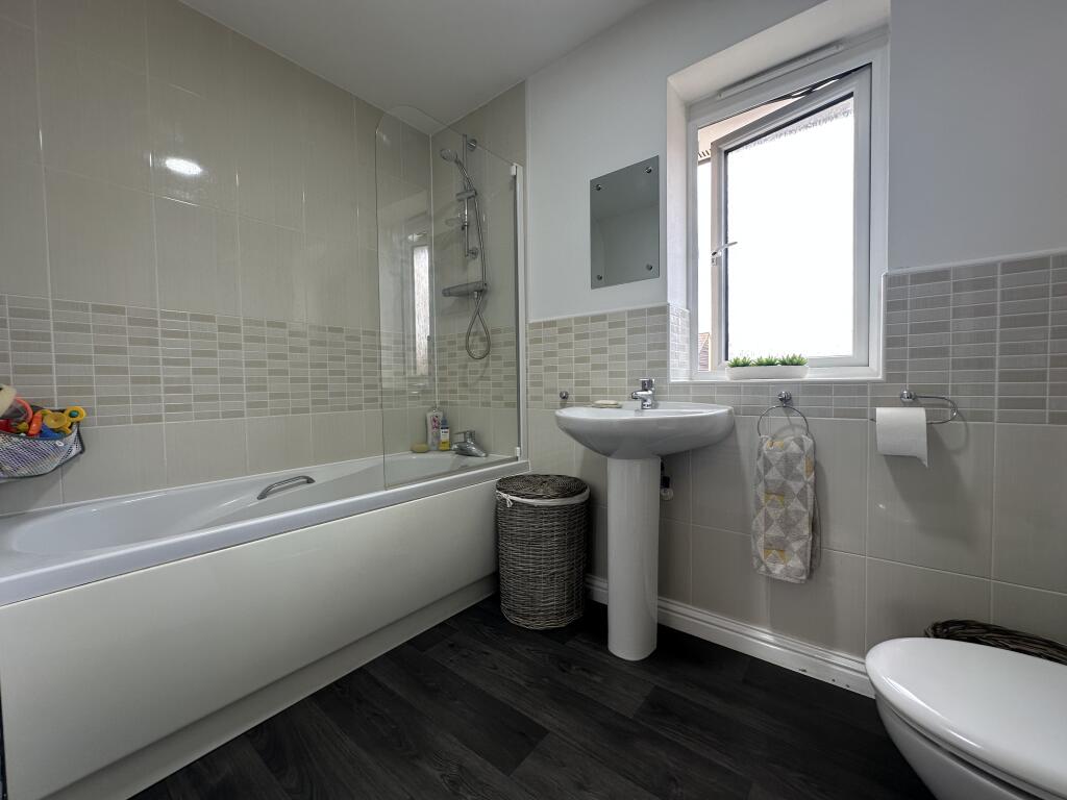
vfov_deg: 85.7
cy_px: 400
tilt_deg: -1.9
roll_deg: +0.3
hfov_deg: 102.1
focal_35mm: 14
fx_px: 432
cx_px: 534
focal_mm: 2.22
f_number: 2.2
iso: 64
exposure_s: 1/99
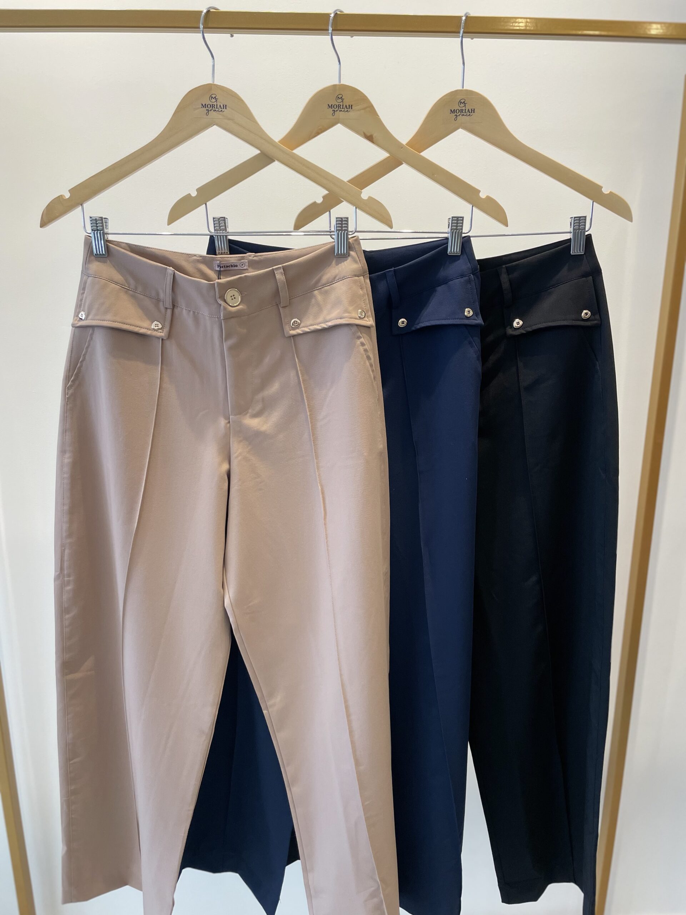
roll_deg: -0.3
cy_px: 458
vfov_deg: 67.3
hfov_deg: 53.1
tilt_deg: -13.5
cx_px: 343
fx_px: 687
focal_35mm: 26
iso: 80
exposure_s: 1/120
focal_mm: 4.2
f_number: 1.6
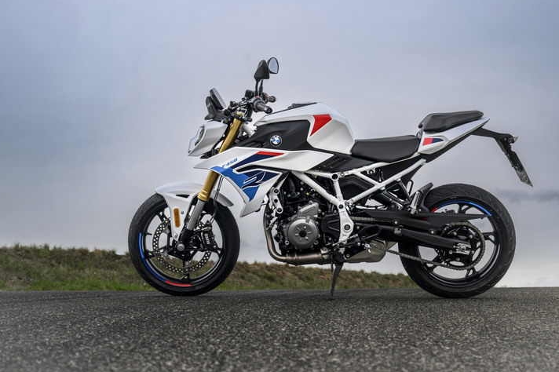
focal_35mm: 57
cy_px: 170
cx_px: 294
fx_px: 885
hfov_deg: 35.1
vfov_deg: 23.7
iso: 250
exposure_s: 1/320
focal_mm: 52
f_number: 5.6
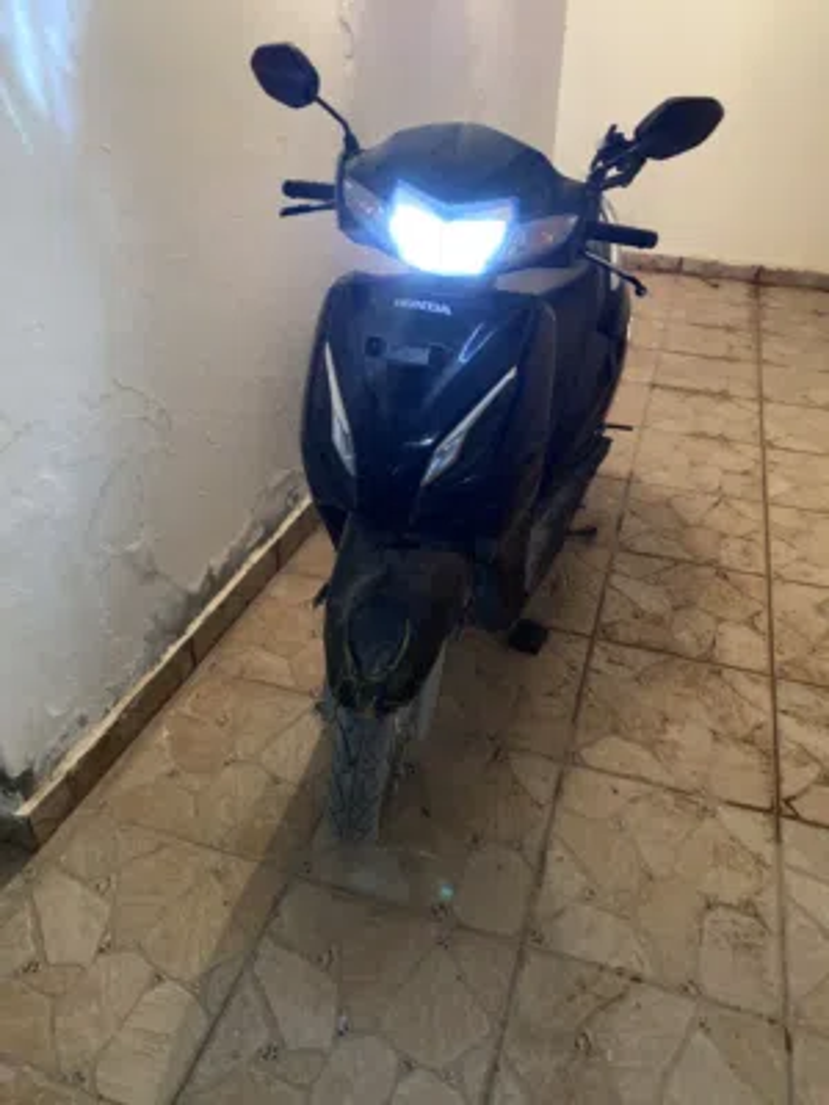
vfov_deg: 67.3
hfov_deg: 53.1
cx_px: 414
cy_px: 552
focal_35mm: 26
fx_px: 830
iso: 100
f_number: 1.8
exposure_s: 1/6
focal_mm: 4.25
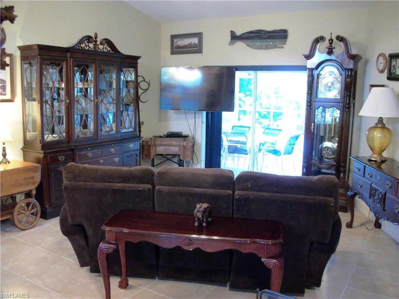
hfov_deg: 56.8
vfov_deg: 44.2
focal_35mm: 32
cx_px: 200
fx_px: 369
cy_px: 150
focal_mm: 5.7
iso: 208
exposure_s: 1/8
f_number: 2.9
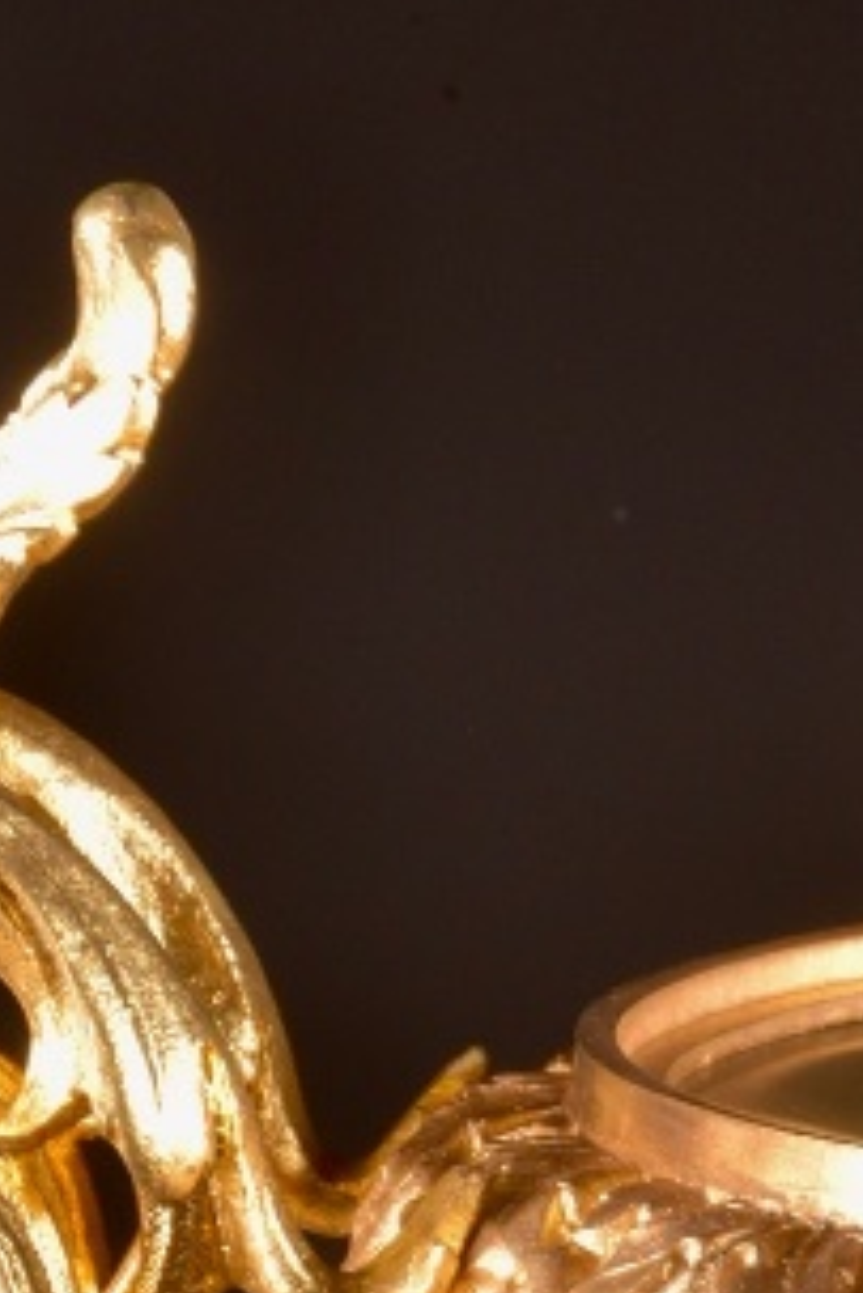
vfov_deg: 3.3
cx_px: 62
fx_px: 22698
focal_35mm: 632
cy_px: 1986
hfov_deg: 2.2
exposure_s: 1/125
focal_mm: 160
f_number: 20
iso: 400
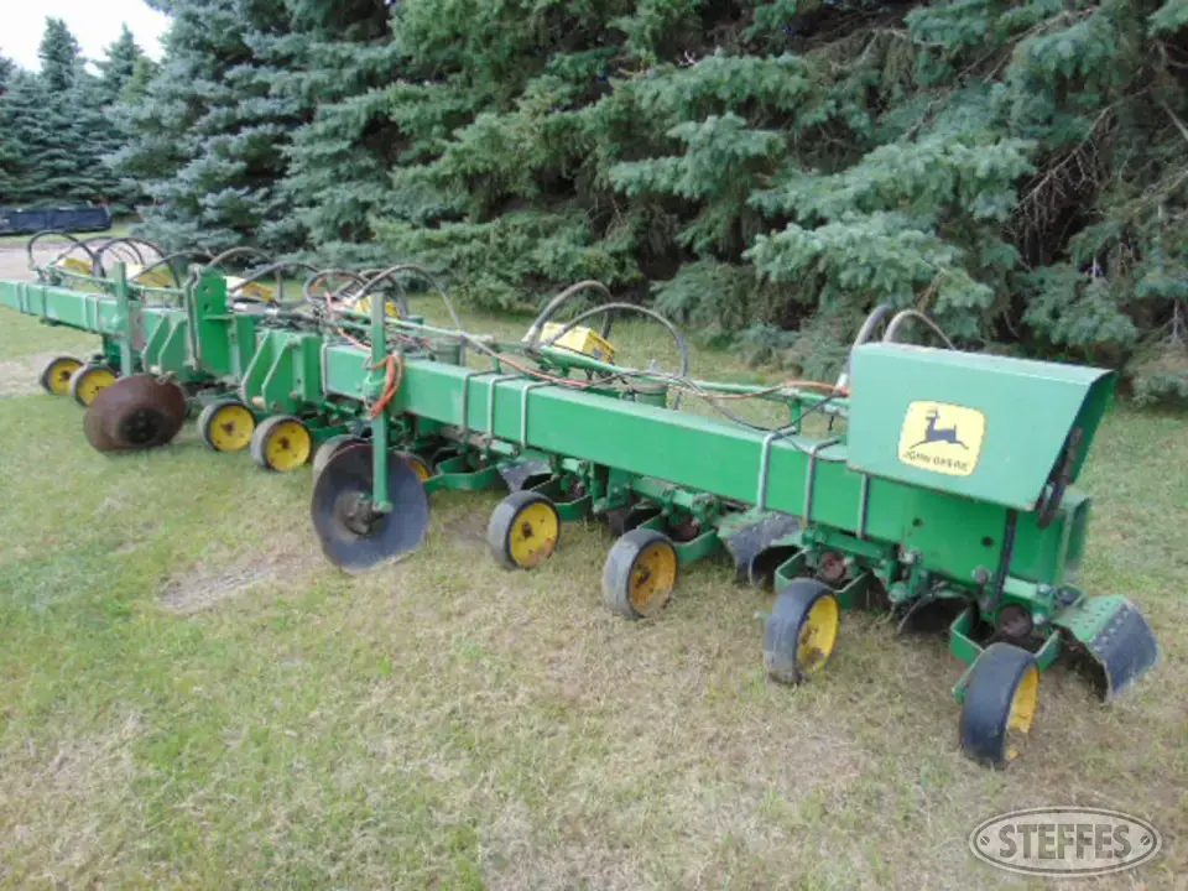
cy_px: 446
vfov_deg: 54.9
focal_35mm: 25
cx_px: 594
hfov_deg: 69.4
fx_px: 858
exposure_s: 1/640
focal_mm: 4.5
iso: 80
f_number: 3
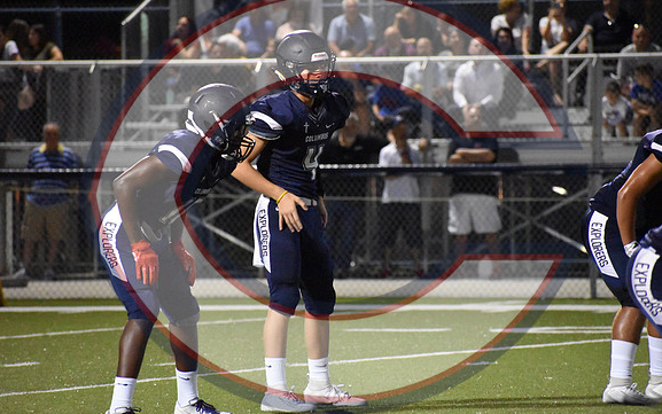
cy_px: 196
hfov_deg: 6.2
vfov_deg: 3.9
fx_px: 6100
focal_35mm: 338
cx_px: 330
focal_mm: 220
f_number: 5.6
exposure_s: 1/250
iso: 12800
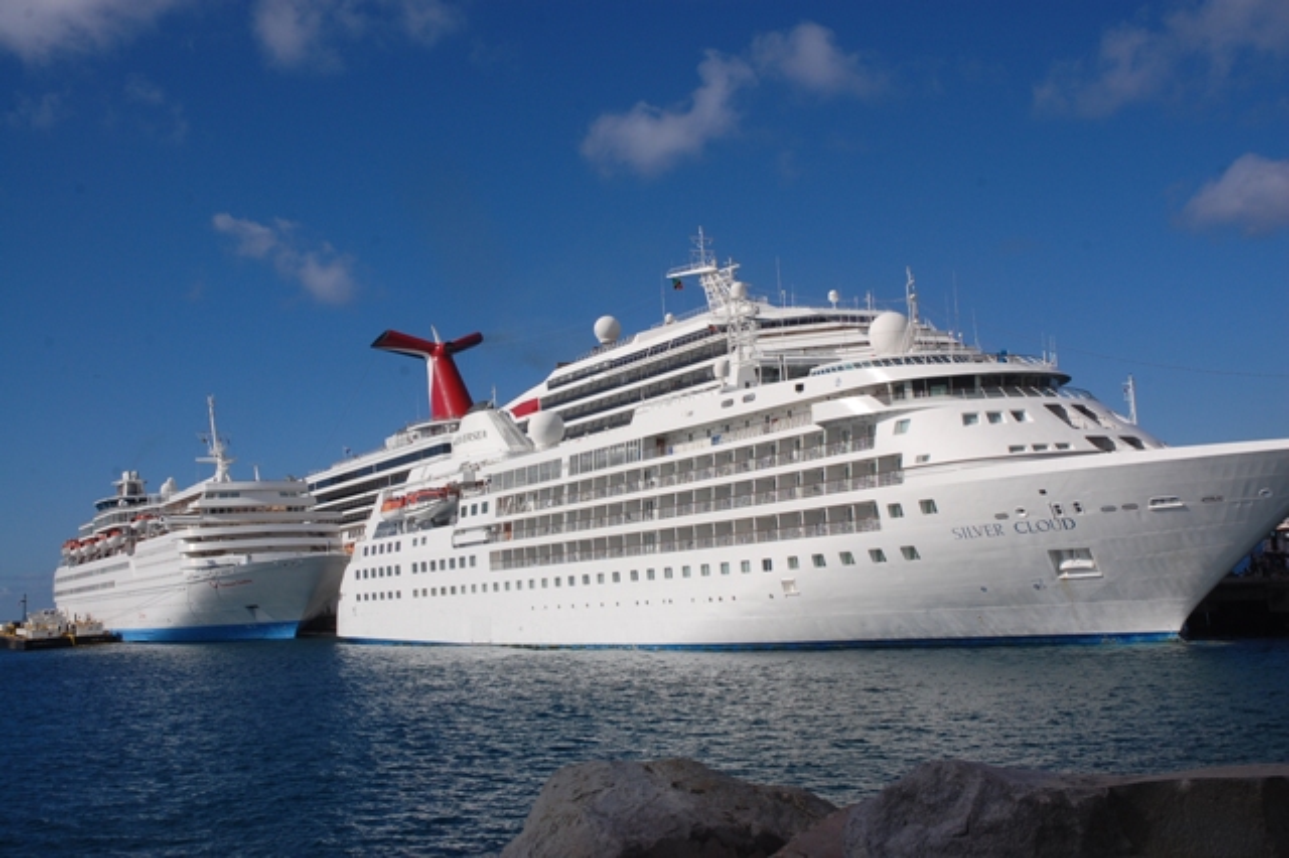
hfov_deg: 47.9
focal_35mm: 40
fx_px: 1449
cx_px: 644
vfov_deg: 33.0
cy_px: 429
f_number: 11
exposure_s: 1/500
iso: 200
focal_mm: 27
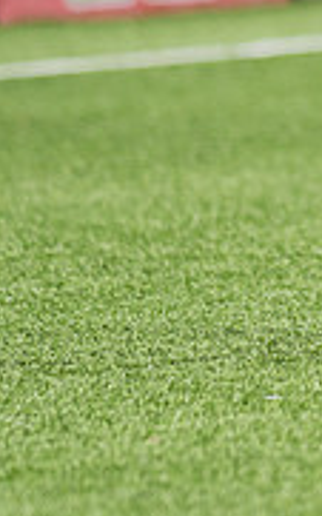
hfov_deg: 1.6
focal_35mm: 820
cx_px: 739
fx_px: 11523
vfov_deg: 2.6
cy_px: 26
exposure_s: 1/6400
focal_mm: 135
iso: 200
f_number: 1.9
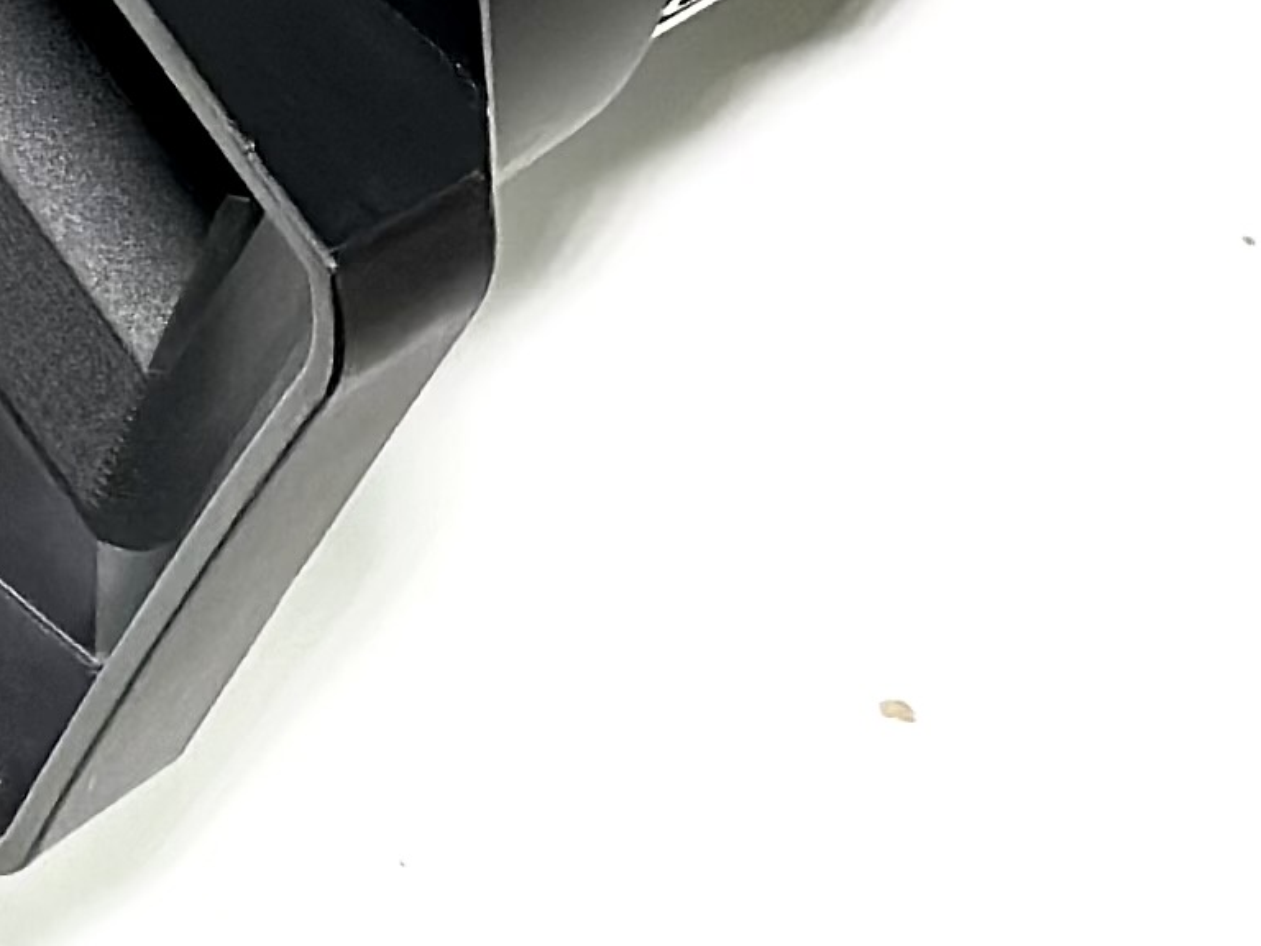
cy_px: -1432
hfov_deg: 7.8
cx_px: -34
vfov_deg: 5.7
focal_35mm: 252
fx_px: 9180
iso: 125
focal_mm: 6.86
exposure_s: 1/65
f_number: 1.78
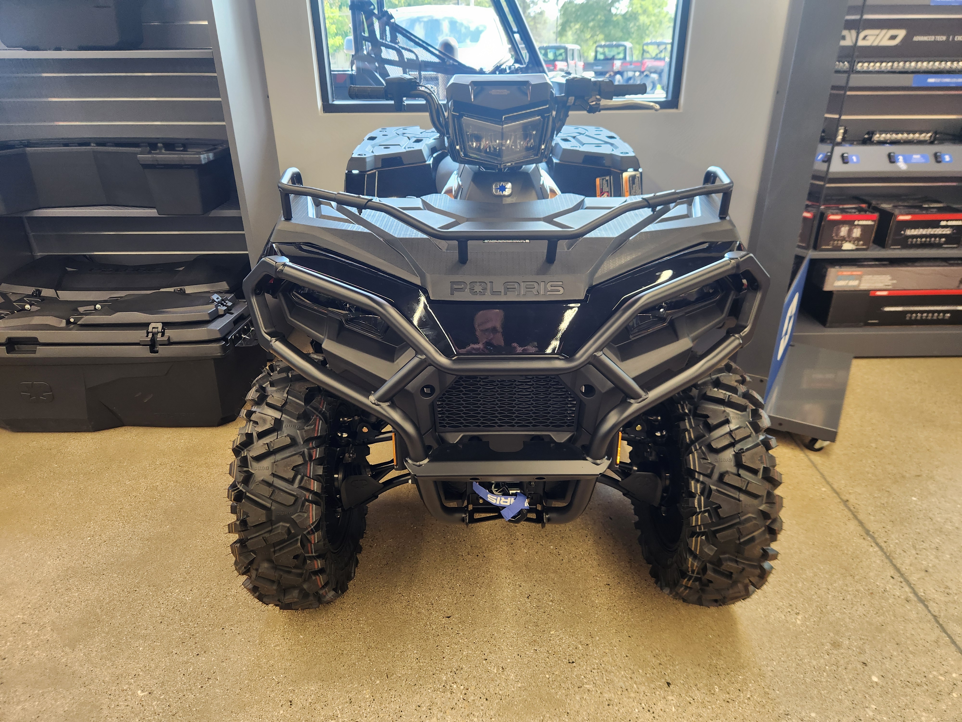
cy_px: 361
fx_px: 639
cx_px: 481
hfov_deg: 73.9
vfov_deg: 58.9
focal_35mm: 23
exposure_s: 1/120
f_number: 1.8
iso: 160
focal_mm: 5.4
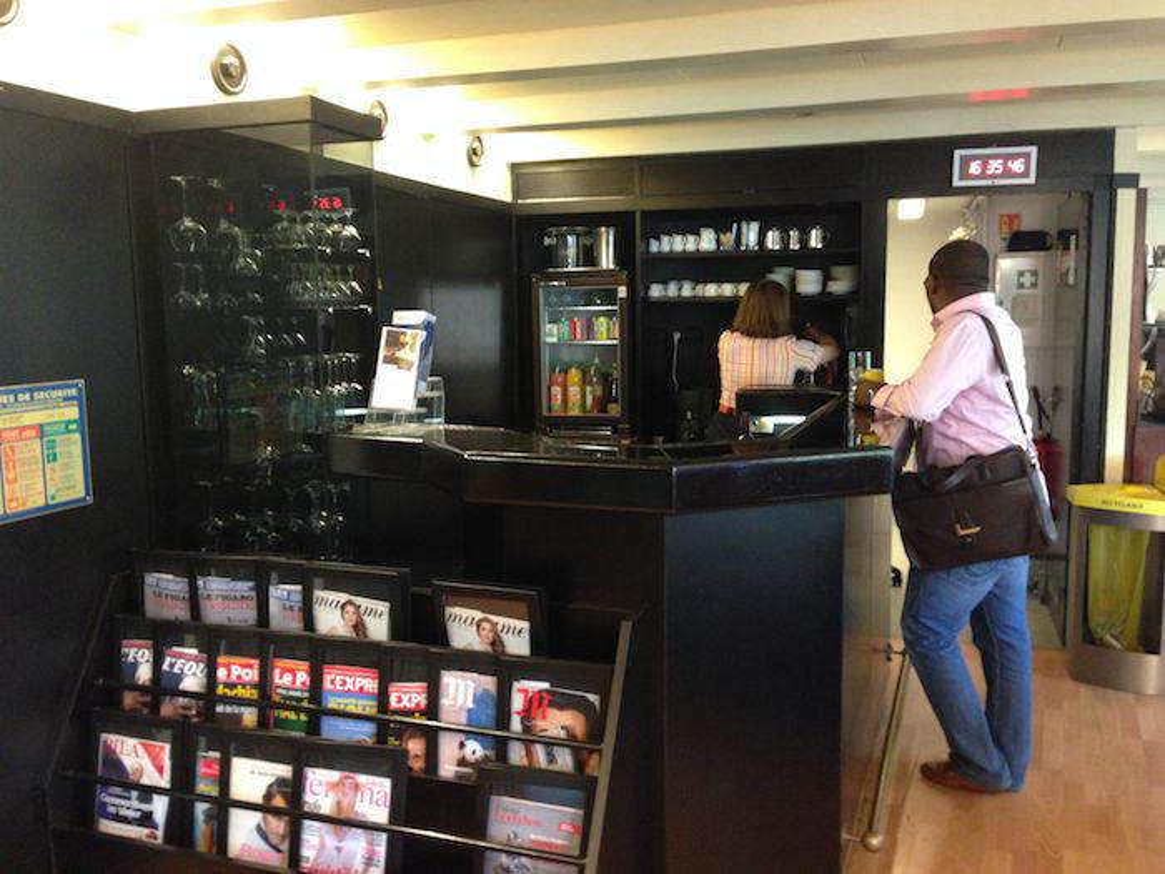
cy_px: 437
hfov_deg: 55.4
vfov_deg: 42.9
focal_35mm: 33
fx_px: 1111
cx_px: 582
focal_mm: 4.12
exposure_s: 1/20
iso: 320
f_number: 2.4
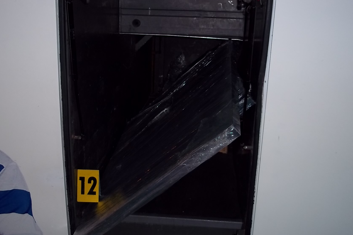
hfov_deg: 42.7
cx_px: 158
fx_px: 451
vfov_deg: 29.2
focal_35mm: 46
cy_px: 119
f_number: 3.1
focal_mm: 6.5
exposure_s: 1/30
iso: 80
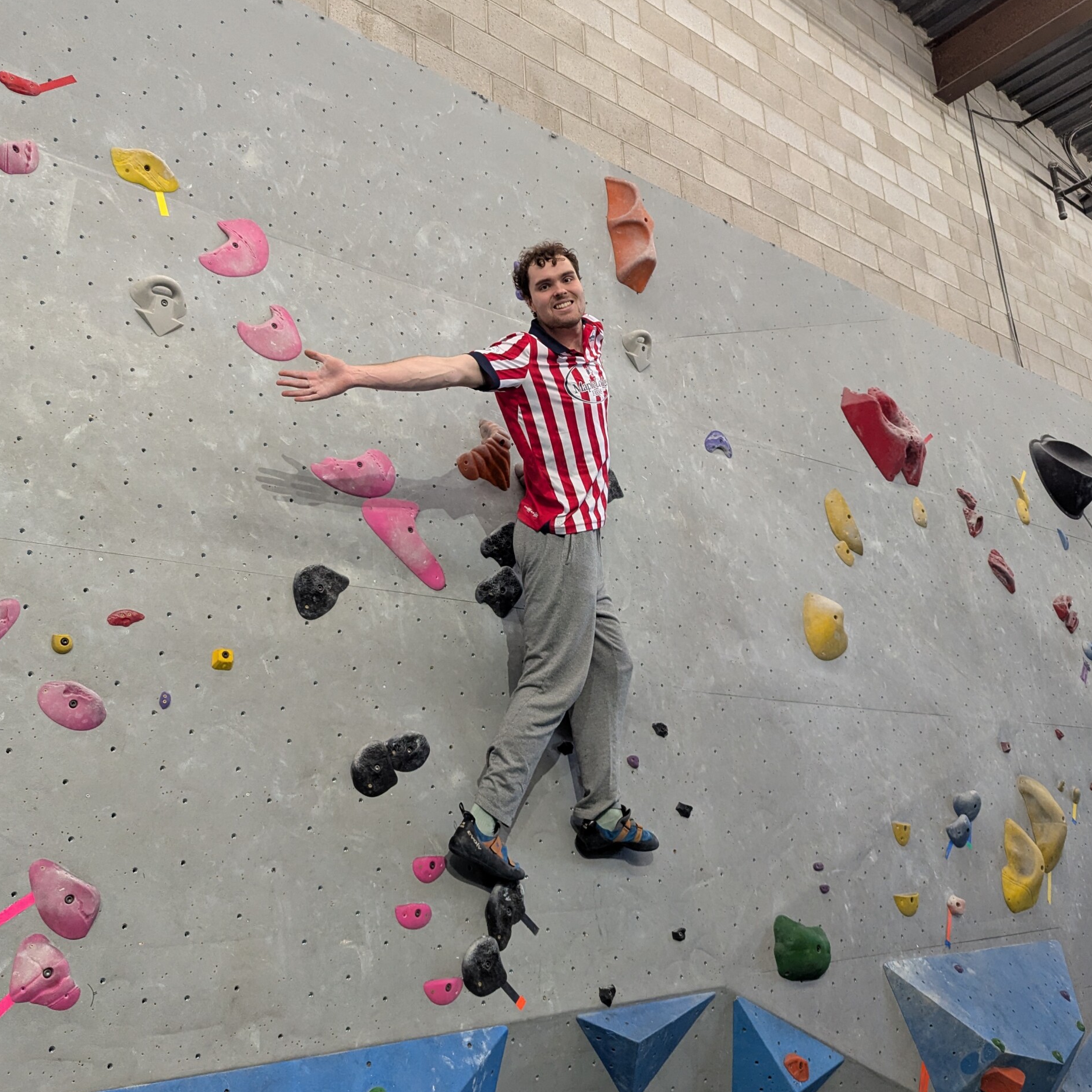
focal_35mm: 29
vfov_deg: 55.6
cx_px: 540
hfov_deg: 55.6
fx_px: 1035
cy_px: 509
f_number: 1.85
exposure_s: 1/120
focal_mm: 6.81
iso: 680
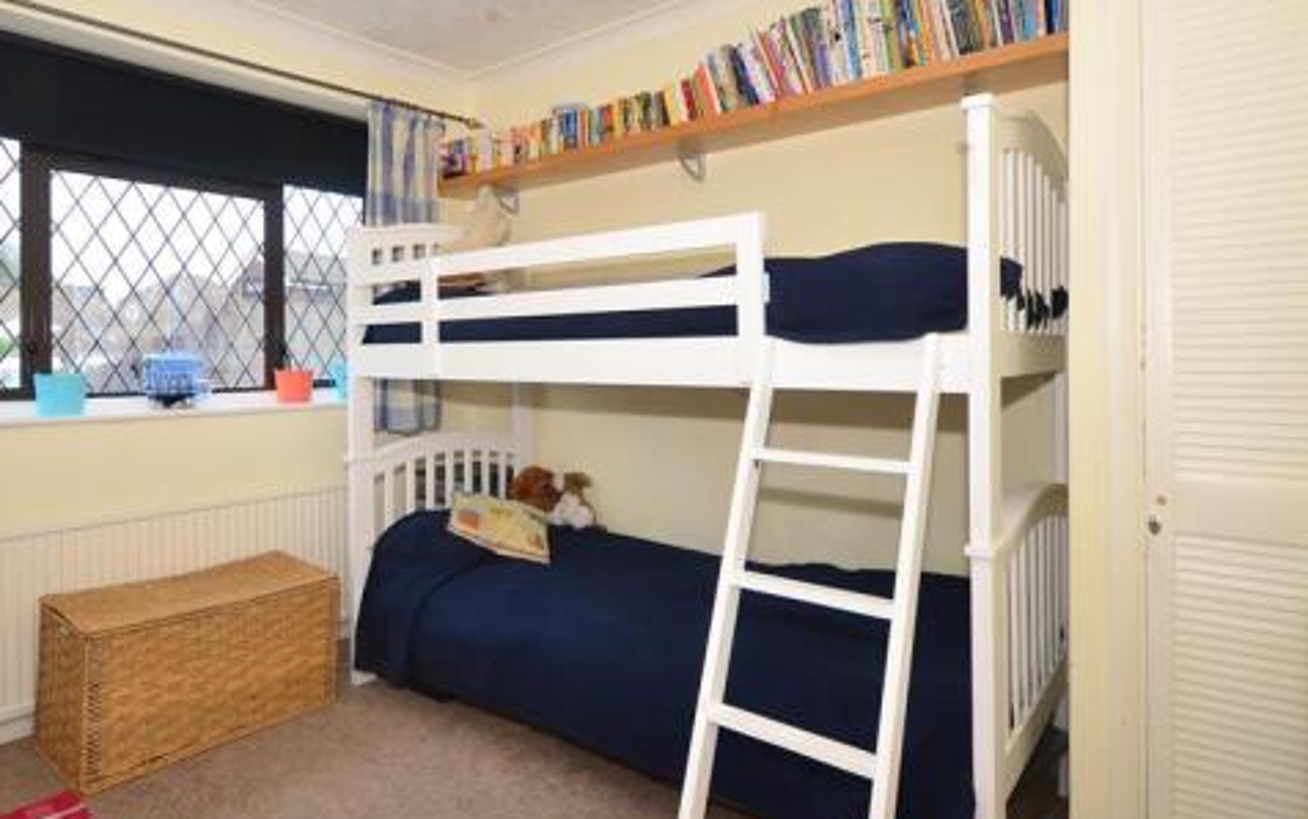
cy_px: 355
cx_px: 475
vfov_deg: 57.1
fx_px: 749
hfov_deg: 80.4
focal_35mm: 21
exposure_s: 1/30
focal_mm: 10
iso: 200
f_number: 5
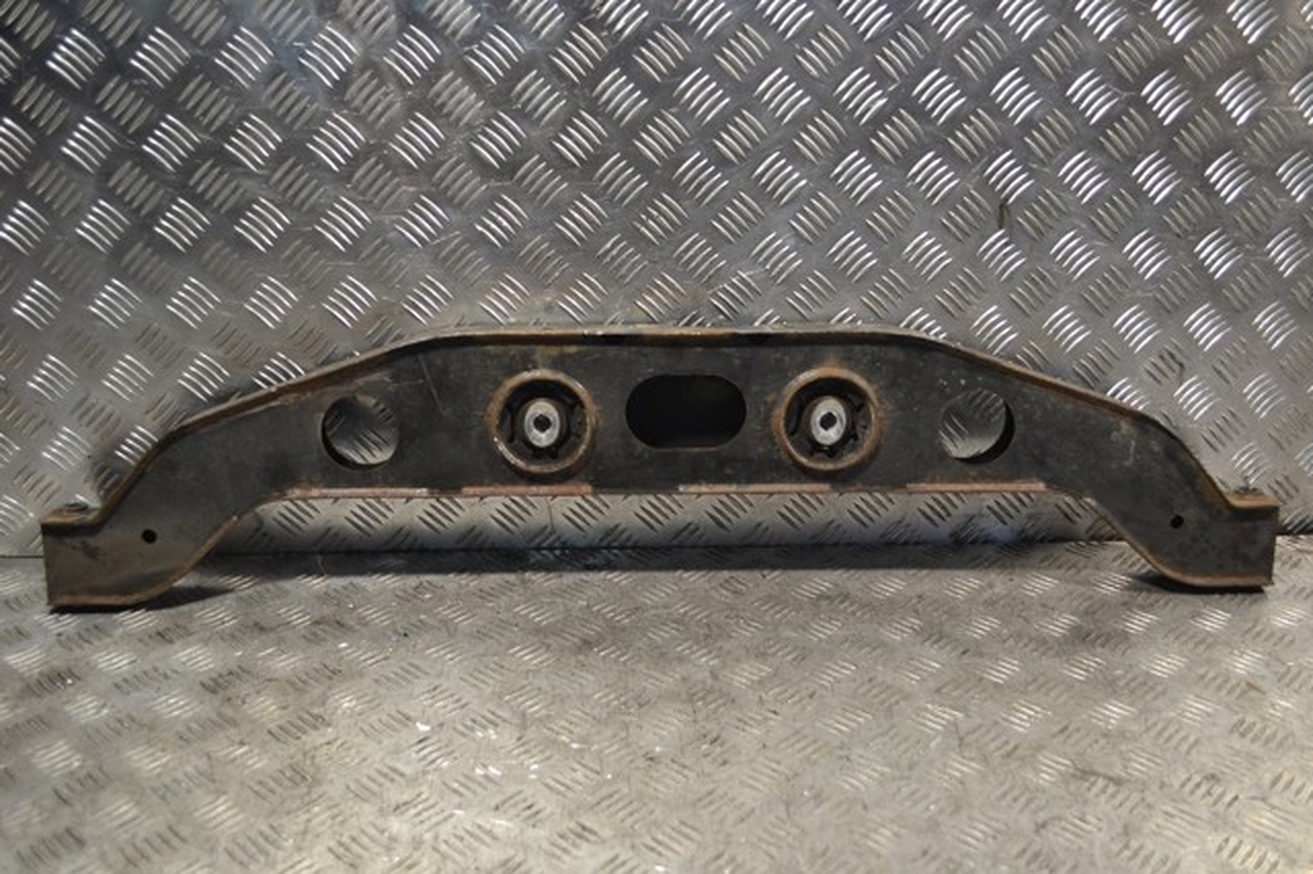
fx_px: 1312
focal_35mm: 36
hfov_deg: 53.2
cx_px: 656
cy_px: 437
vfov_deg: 36.8
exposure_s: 1/100
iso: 400
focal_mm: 24
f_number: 5
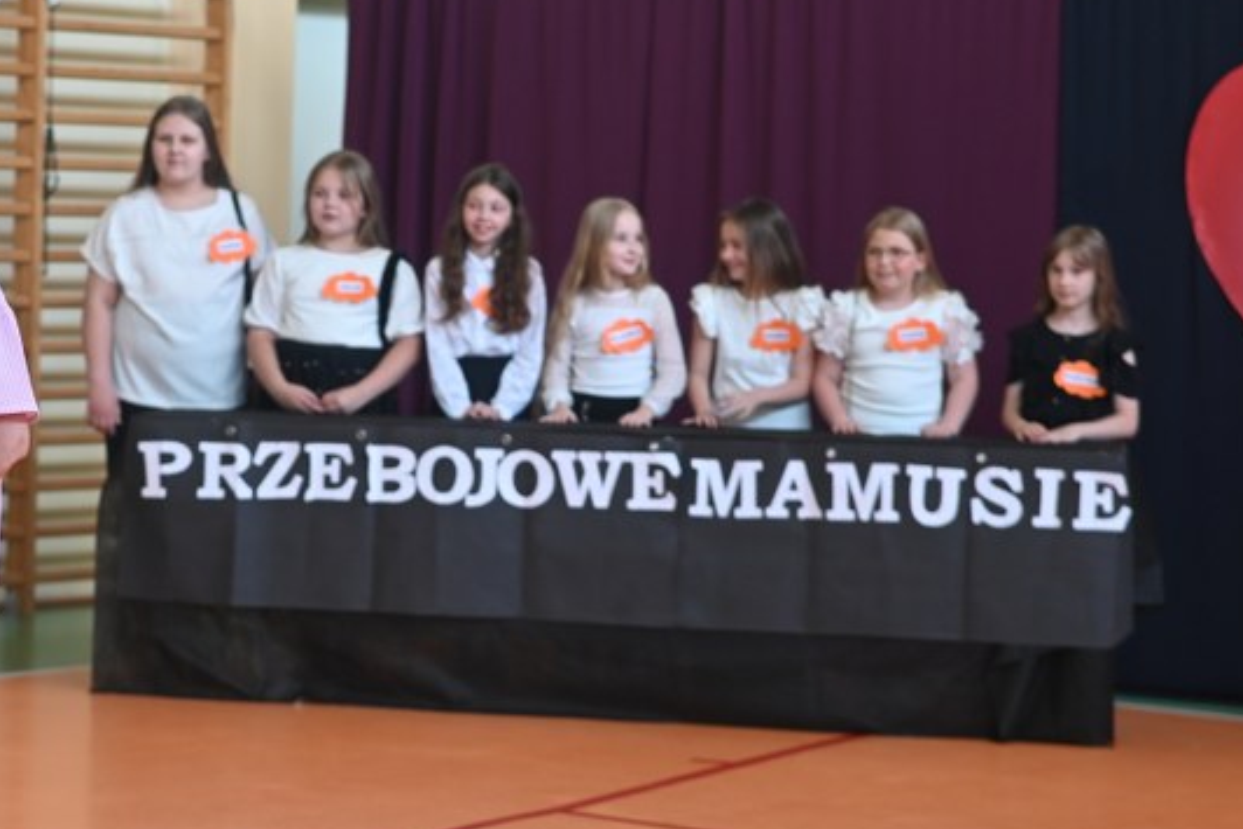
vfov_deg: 9.9
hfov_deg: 14.8
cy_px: 416
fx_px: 4766
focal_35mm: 138
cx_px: 246
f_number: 2.8
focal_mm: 85
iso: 800
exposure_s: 1/125
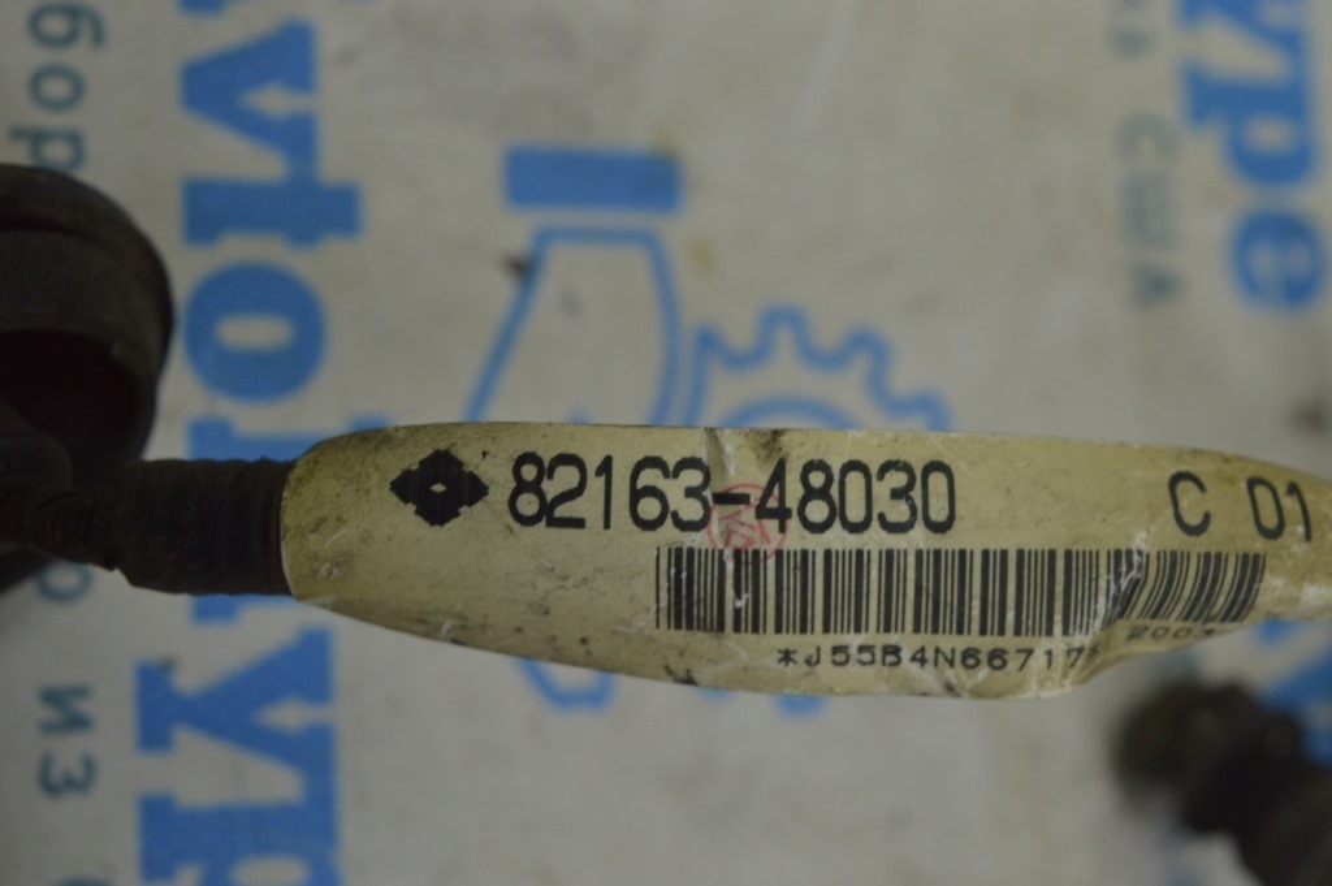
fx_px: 2218
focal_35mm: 60
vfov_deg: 22.6
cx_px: 666
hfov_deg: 33.4
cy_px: 443
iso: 400
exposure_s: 1/50
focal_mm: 40
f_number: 7.1
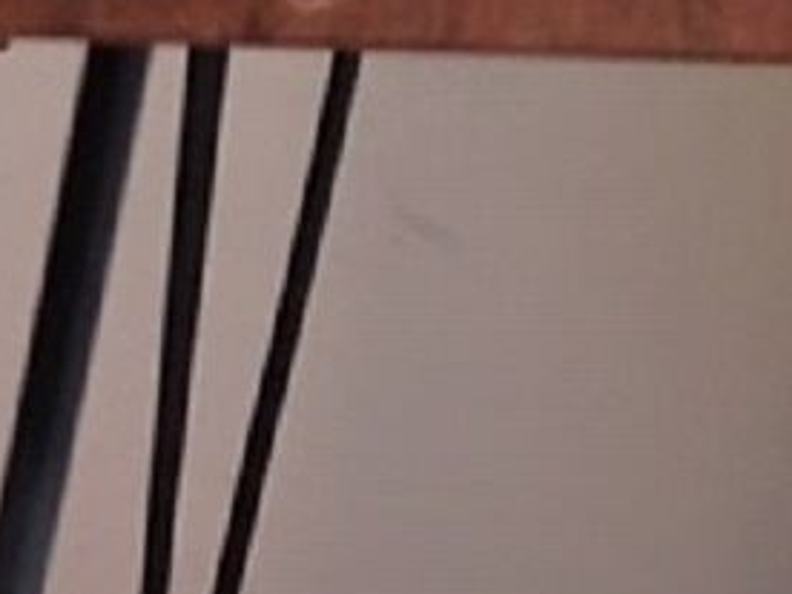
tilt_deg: -22.0
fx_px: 2563
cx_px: -34
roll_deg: -2.9
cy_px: 1156
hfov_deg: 17.1
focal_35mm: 112
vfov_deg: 11.9
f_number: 2.2
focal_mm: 4.15
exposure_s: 1/8
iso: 160
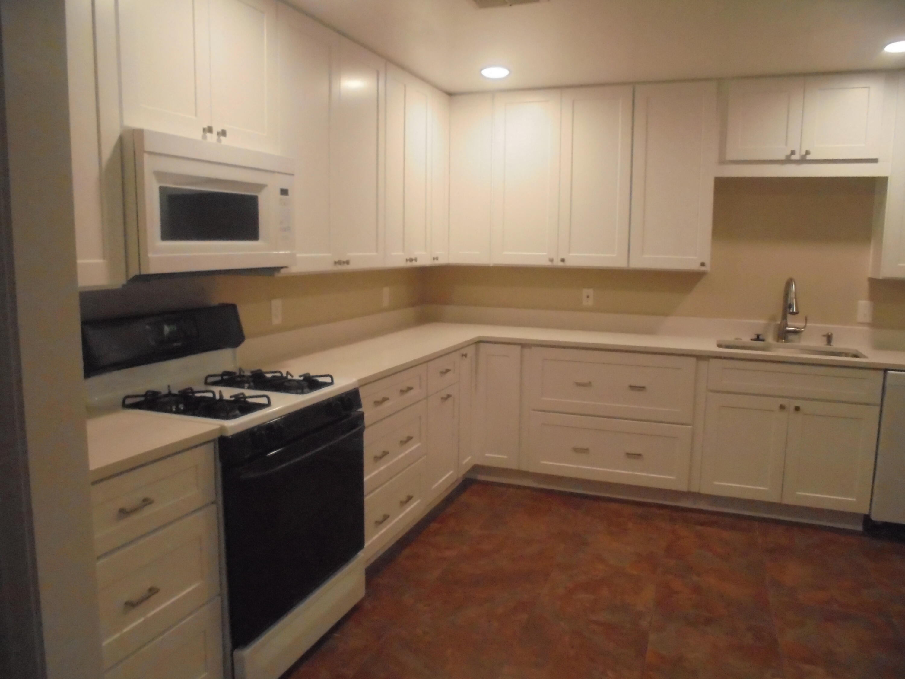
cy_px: 340
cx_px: 452
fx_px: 680
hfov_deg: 67.3
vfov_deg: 53.1
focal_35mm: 26
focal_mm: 4.6
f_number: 3.5
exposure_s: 1/125
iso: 800
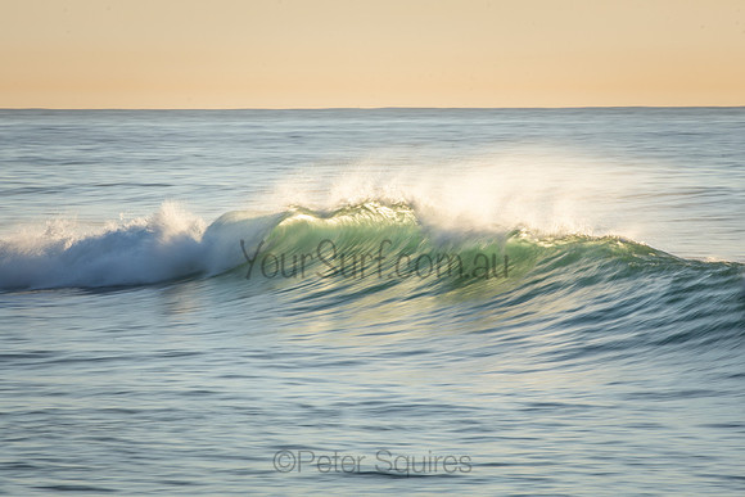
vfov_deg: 4.5
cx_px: 372
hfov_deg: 6.7
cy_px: 248
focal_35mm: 305
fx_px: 6322
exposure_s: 1/20
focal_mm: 200
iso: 100
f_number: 22
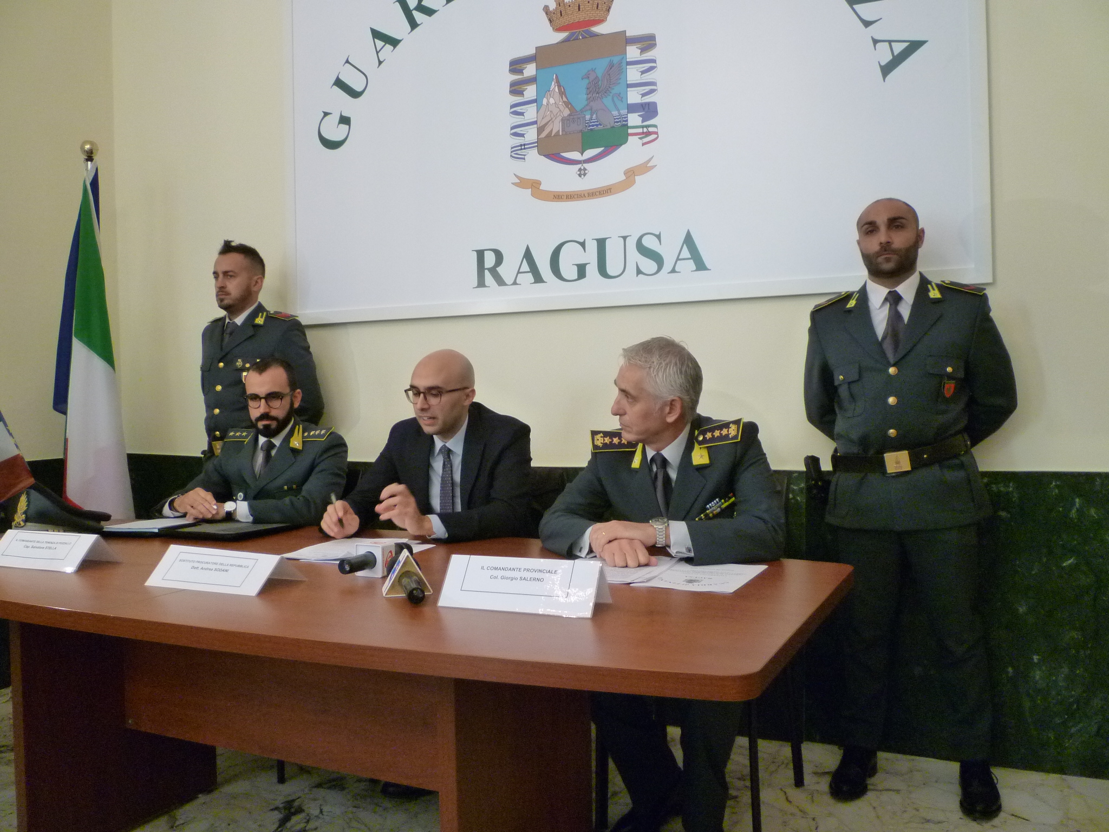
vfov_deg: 48.2
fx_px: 929
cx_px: 554
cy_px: 416
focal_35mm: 29
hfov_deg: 61.7
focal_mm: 5.2
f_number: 3.3
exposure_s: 1/30
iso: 400
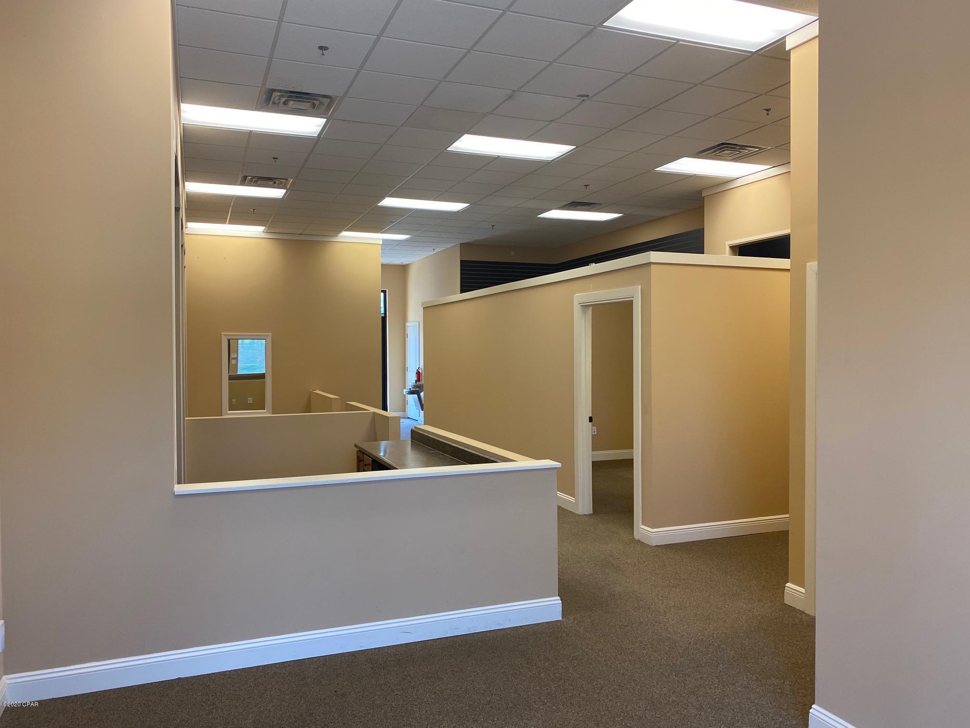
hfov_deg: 67.3
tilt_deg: -1.2
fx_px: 729
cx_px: 485
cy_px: 364
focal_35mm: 26
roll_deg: -0.1
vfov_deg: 53.1
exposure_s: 1/120
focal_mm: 4.25
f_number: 1.8
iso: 125
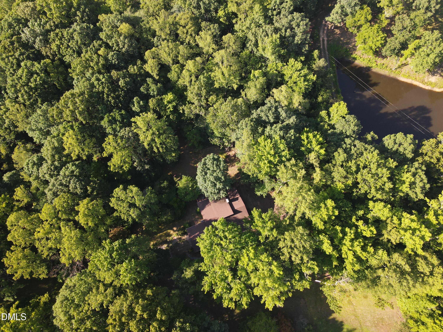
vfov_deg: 56.8
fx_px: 307
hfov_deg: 71.6
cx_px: 222
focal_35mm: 24
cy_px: 166
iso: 330
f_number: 2.8
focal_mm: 4.5
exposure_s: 1/15
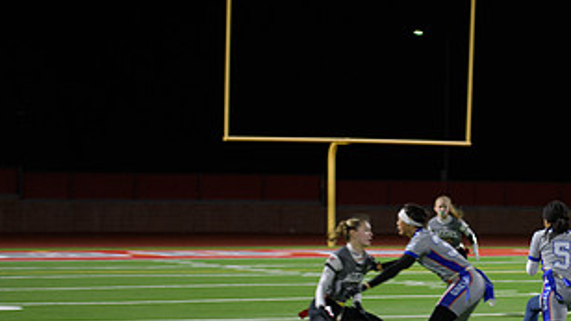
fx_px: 2089
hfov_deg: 15.4
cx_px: 495
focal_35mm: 138
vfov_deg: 8.8
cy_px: 250
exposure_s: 1/200
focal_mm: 70
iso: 1000
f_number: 2.8
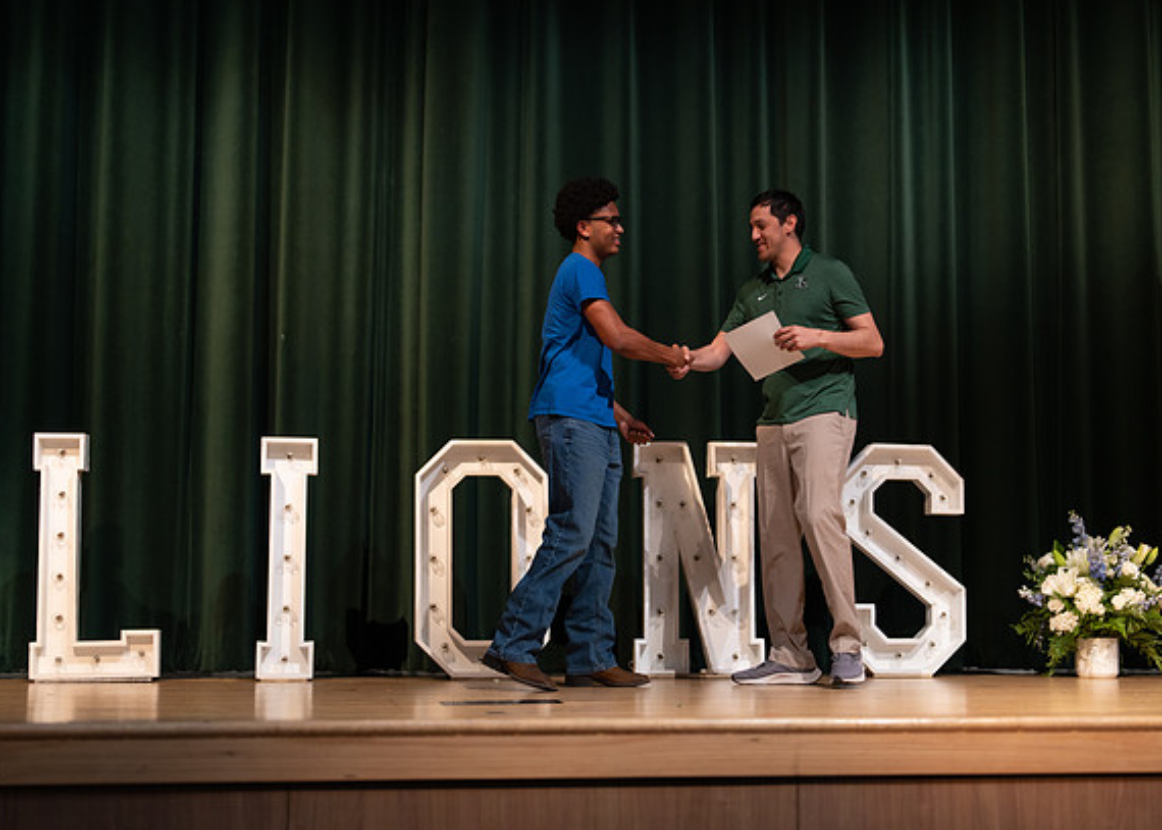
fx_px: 1782
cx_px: 629
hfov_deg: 36.1
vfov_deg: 26.2
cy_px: 415
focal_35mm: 54
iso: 500
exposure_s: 1/320
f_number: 1.2
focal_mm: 50
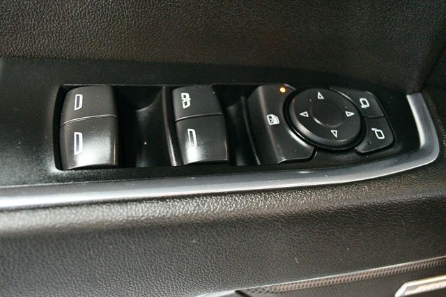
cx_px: 223
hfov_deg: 49.6
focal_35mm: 39
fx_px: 483
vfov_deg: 34.2
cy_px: 148
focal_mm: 26
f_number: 4.2
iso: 12800
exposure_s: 1/40
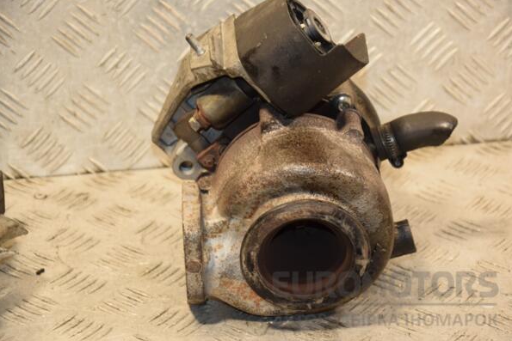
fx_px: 1721
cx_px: 256
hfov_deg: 16.9
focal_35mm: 121
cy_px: 170
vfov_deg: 11.3
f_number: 5.3
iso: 800
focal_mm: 80
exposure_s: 1/125
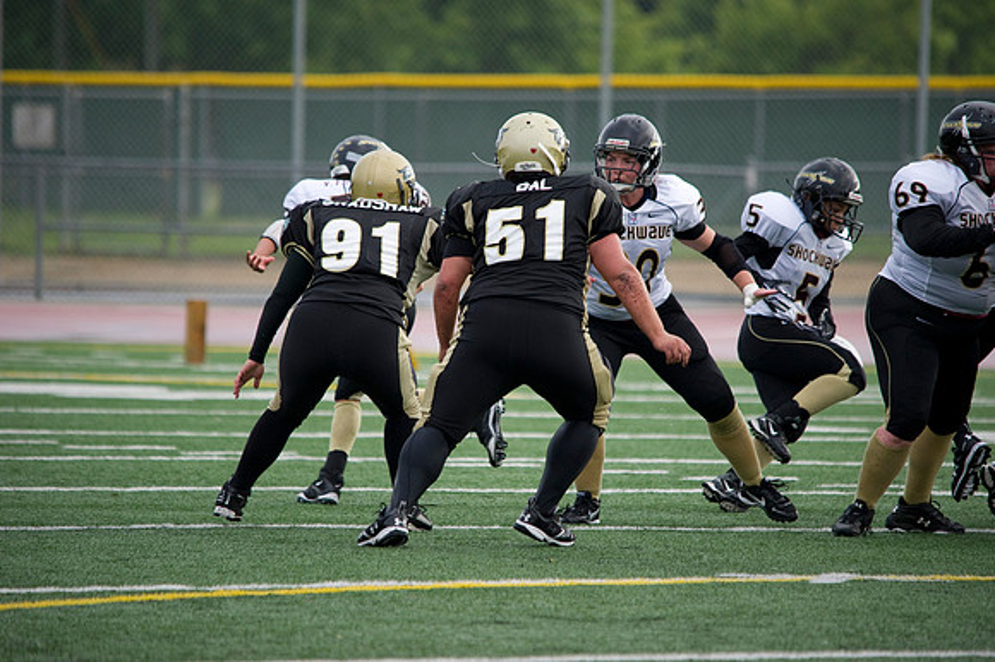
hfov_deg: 4.1
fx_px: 13811
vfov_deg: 2.7
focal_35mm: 500
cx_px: 498
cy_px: 331
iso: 2000
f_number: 6.3
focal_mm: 500
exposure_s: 1/1000
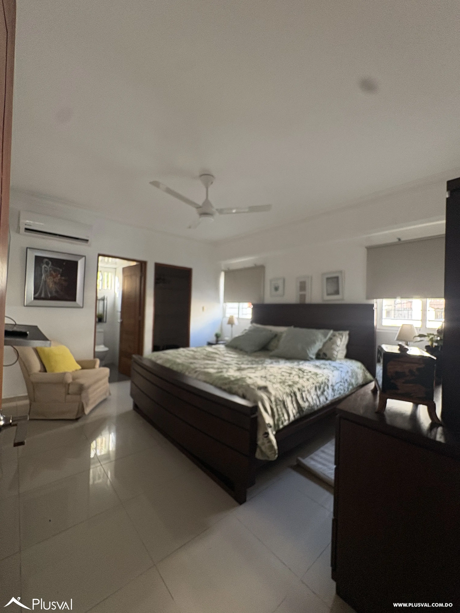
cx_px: 230
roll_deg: -1.9
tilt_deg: +2.0
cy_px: 306
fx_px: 248
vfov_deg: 102.1
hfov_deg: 85.7
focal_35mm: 14
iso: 250
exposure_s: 1/72
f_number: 2.2
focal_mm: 2.22
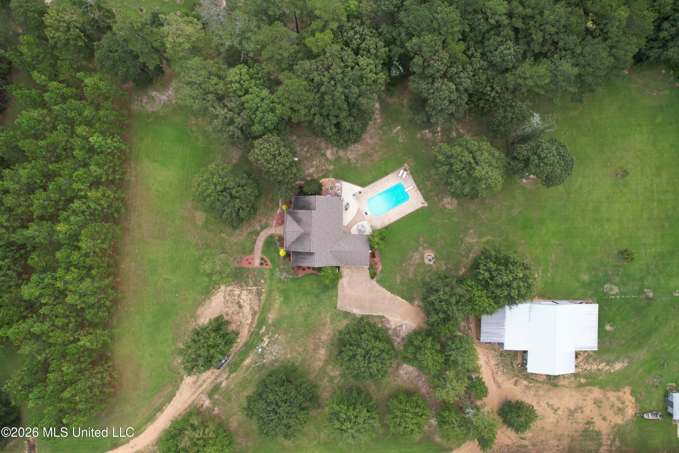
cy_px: 226
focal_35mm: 22
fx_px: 415
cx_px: 340
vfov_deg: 57.2
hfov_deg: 78.6
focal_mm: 8.38
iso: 130
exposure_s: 1/640
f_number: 2.8
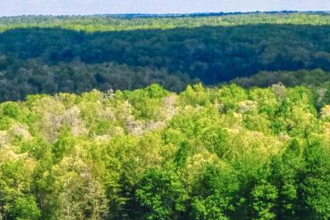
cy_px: 713
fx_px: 1916
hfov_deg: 9.8
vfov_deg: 6.0
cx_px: 320
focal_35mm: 209
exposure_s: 1/80
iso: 400
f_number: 5
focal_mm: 10.26
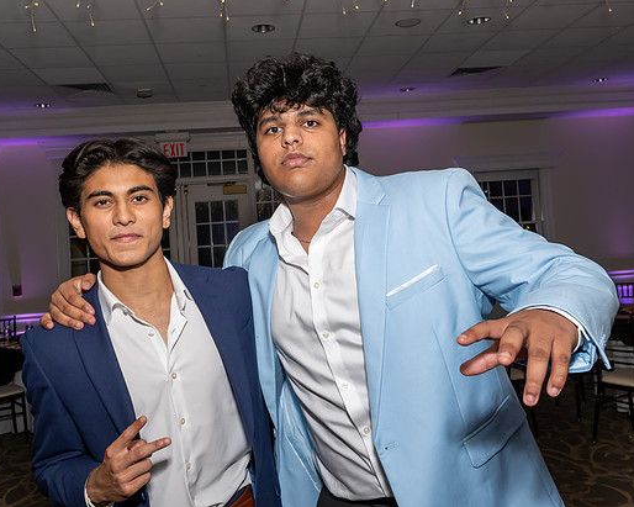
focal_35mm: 33
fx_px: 619
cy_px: 211
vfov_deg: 44.4
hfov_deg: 54.2
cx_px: 305
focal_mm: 17
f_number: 7.1
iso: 640
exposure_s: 1/250
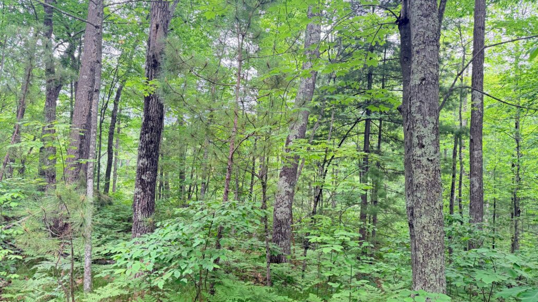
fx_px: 385
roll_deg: -2.5
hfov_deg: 69.9
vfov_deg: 42.9
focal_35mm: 27
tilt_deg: +4.4
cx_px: 266
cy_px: 156
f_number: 1.78
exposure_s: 1/224
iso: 160
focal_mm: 6.76
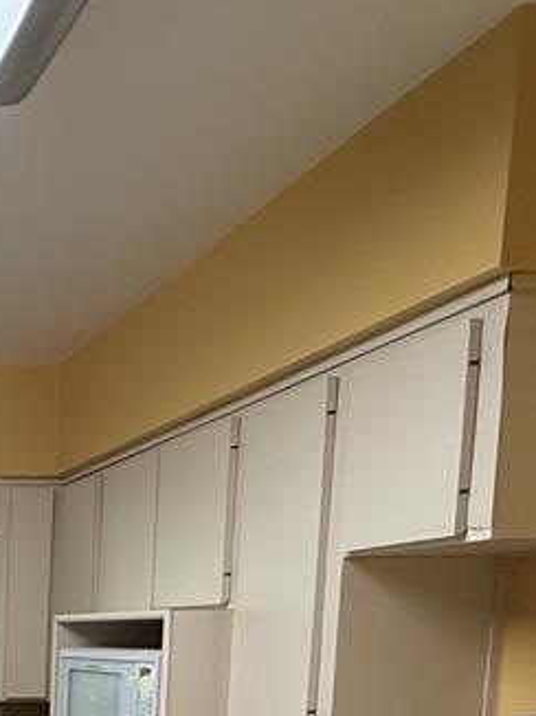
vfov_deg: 37.8
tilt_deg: -5.3
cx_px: -297
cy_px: 734
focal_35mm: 44
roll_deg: +0.2
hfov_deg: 24.4
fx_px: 910
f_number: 2.2
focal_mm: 2.22
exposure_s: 1/120
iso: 160
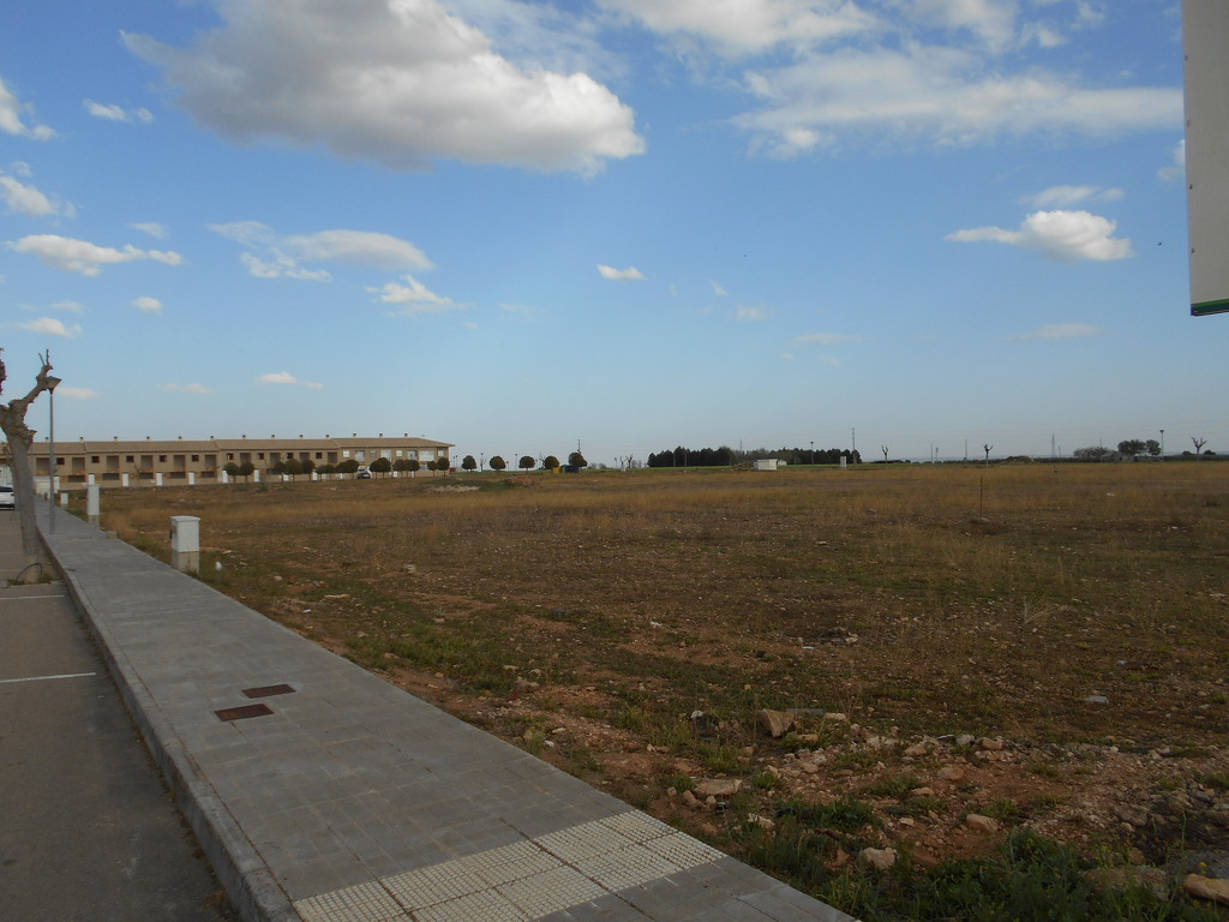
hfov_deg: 67.3
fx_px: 923
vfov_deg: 53.1
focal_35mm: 26
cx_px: 614
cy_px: 461
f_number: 3.2
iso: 80
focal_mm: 4.6
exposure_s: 1/1000
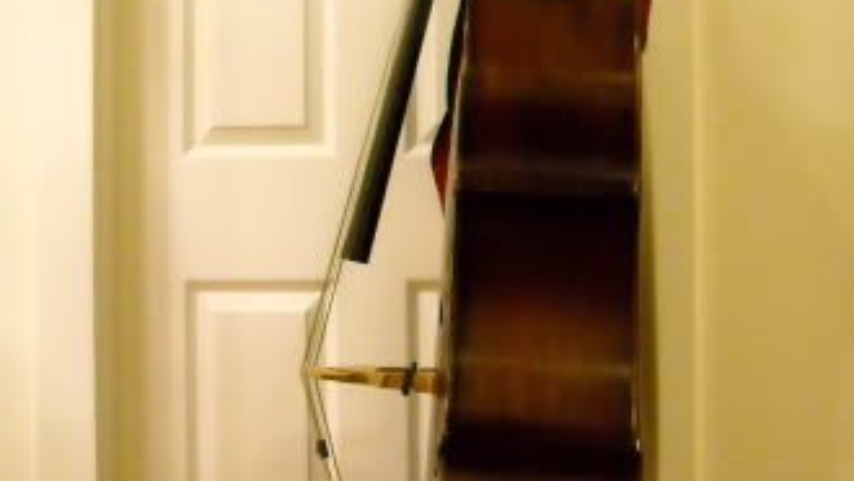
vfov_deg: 16.3
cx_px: 520
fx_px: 1677
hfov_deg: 28.5
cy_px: 171
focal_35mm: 74
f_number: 2.8
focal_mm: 5.7
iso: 800
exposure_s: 1/45
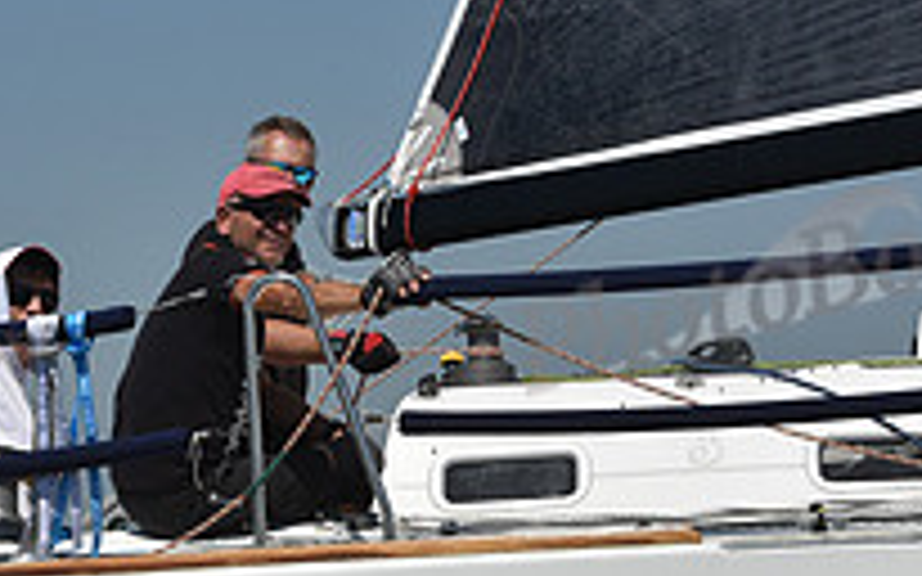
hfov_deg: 10.4
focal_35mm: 202
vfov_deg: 6.5
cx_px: 288
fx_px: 5074
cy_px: 574
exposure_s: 1/1250
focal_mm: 70
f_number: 11
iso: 250
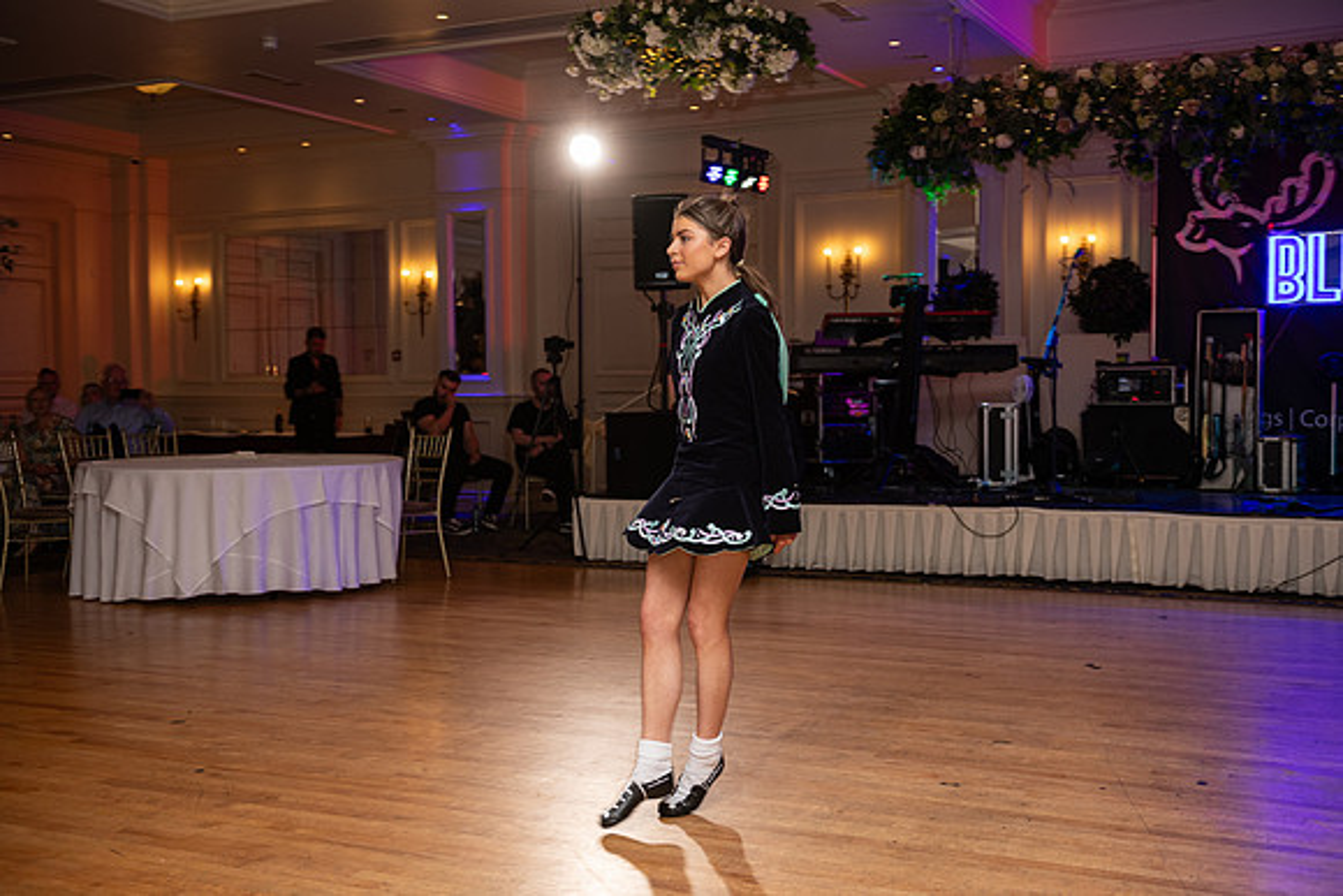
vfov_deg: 33.4
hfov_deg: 48.4
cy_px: 448
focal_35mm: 40
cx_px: 672
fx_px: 1493
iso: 500
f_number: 3.5
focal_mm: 40
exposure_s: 1/160
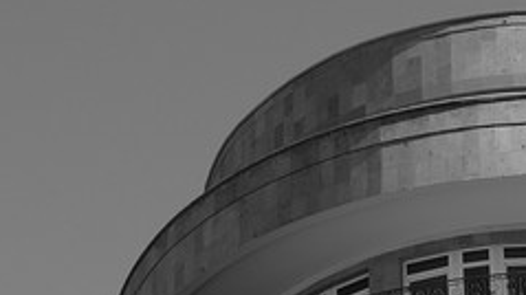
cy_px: 387
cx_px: 227
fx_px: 2913
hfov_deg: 10.3
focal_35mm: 209
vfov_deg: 5.8
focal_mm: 35.5
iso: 400
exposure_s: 1/420
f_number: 9
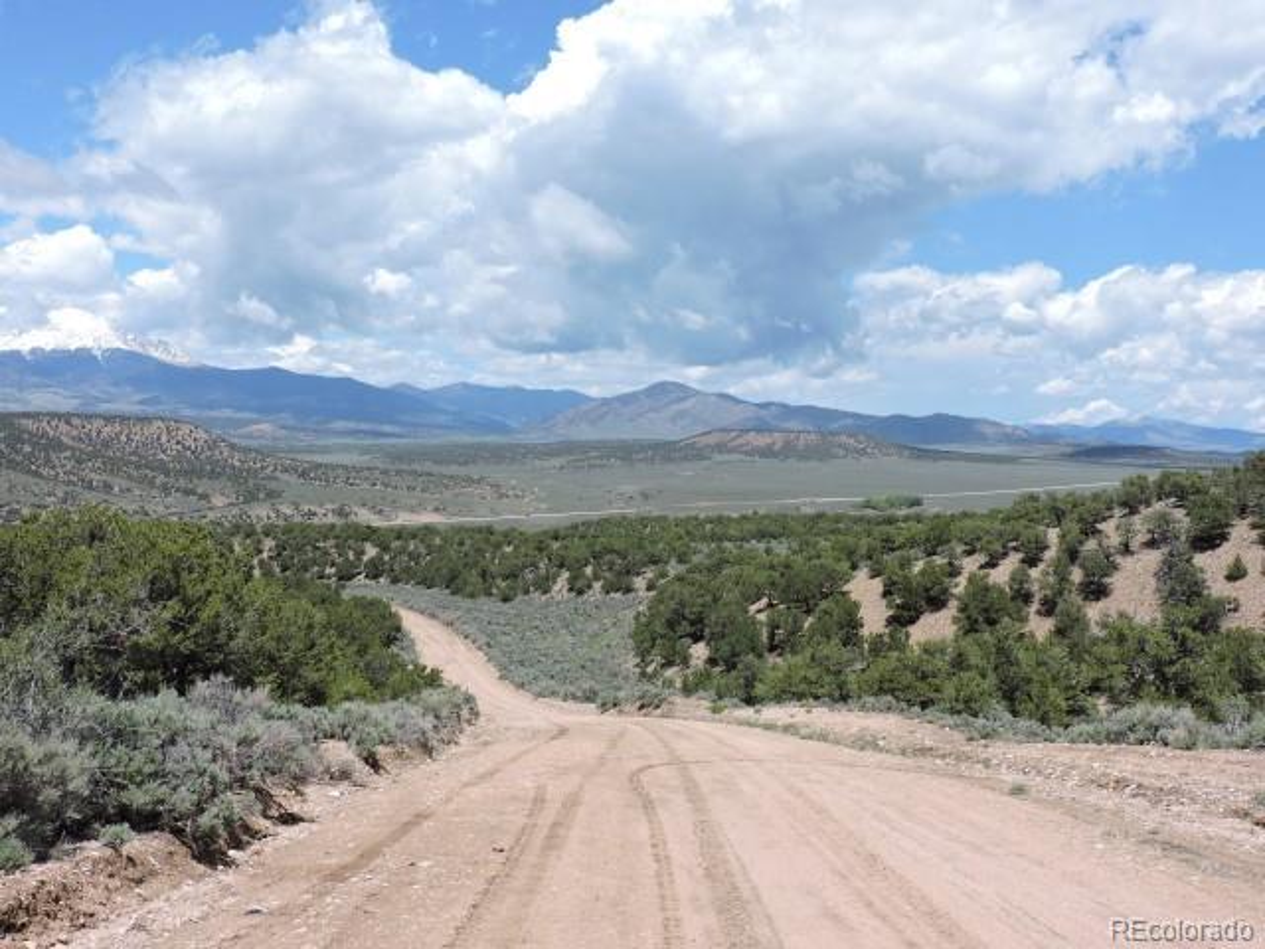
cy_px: 474
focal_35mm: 40
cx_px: 632
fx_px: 1462
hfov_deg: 46.8
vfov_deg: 36.0
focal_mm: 7.1
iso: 100
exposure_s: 1/1250
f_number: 3.3
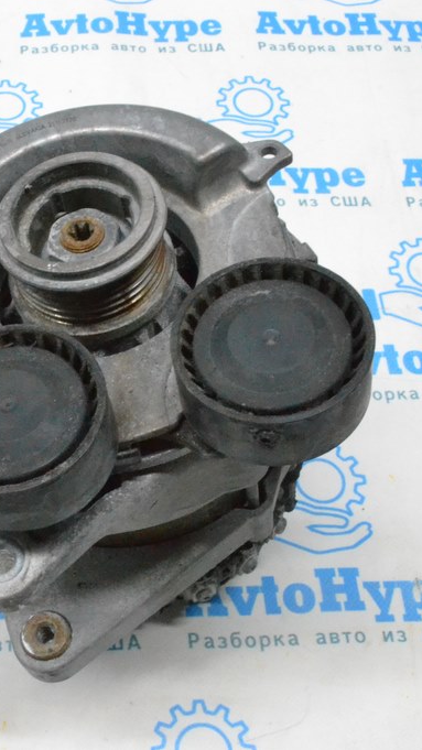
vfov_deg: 39.9
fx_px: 1035
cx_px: 28
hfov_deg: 22.4
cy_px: 375
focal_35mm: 52
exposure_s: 1/50
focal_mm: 22
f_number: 18
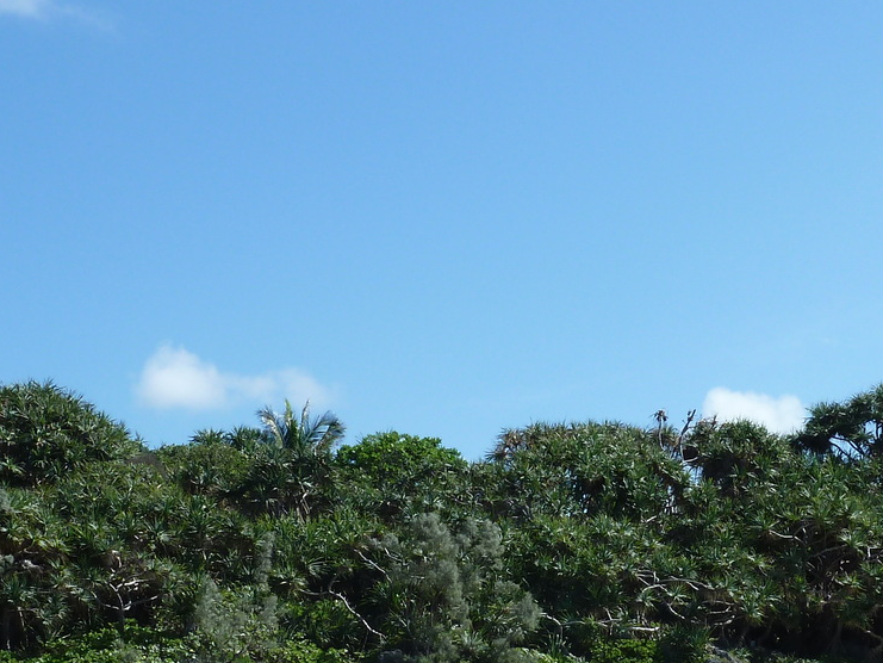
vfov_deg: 15.3
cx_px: 480
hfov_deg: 20.6
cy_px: 651
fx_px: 2424
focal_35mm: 95
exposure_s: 1/400
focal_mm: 7.3
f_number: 5
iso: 80
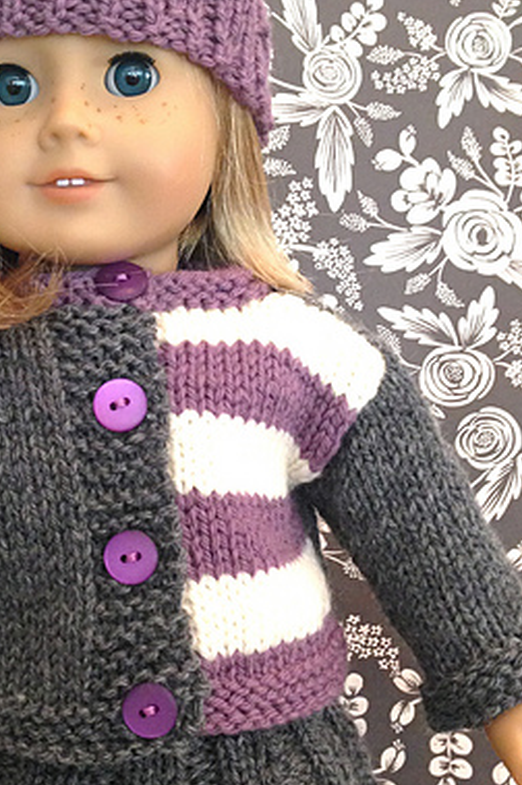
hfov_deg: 23.2
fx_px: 1264
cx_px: 153
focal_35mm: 58
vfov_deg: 34.5
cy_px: 406
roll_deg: -1.1
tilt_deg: -2.4
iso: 250
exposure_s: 1/20
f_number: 2.4
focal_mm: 4.12
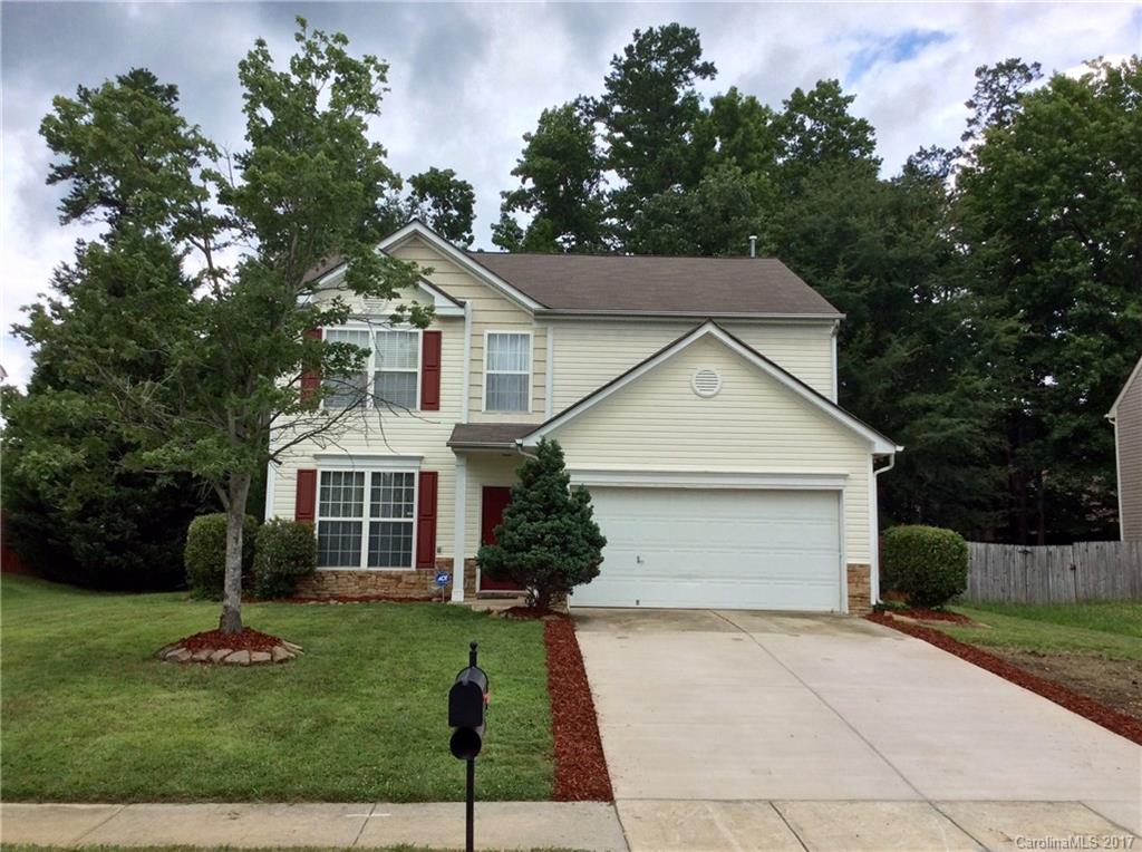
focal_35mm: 32
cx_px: 571
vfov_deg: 44.0
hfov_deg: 56.9
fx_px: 1054
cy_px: 426
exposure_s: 1/829
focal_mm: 3.3
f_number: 2.4
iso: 32
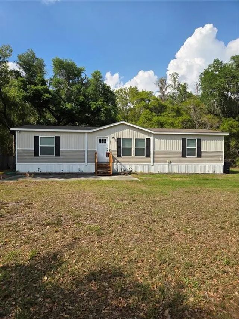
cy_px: 160
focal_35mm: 23
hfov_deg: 58.9
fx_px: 212
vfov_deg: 73.9
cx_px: 120
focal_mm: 5.4
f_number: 1.8
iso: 80
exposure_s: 1/4771
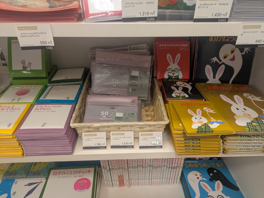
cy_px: 99
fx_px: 191
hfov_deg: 69.4
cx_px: 132
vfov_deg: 54.9
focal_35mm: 25
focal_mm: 5.43
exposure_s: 1/100
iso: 92
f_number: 1.89
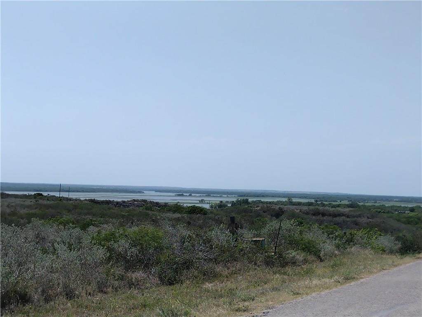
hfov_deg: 65.3
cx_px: 211
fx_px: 329
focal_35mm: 27
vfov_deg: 51.4
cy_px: 158
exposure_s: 1/3398
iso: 100
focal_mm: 4.71
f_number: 1.7
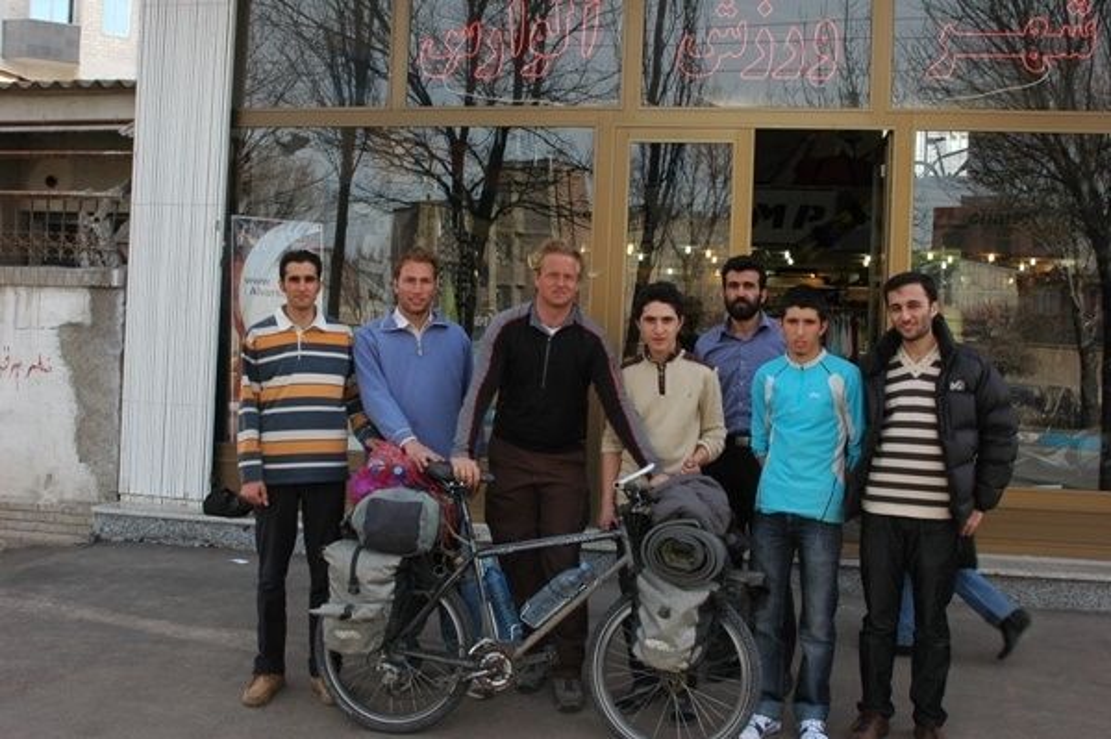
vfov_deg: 31.8
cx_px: 556
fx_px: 1295
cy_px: 370
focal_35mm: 42
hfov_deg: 46.4
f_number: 9
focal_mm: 28
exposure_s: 1/125
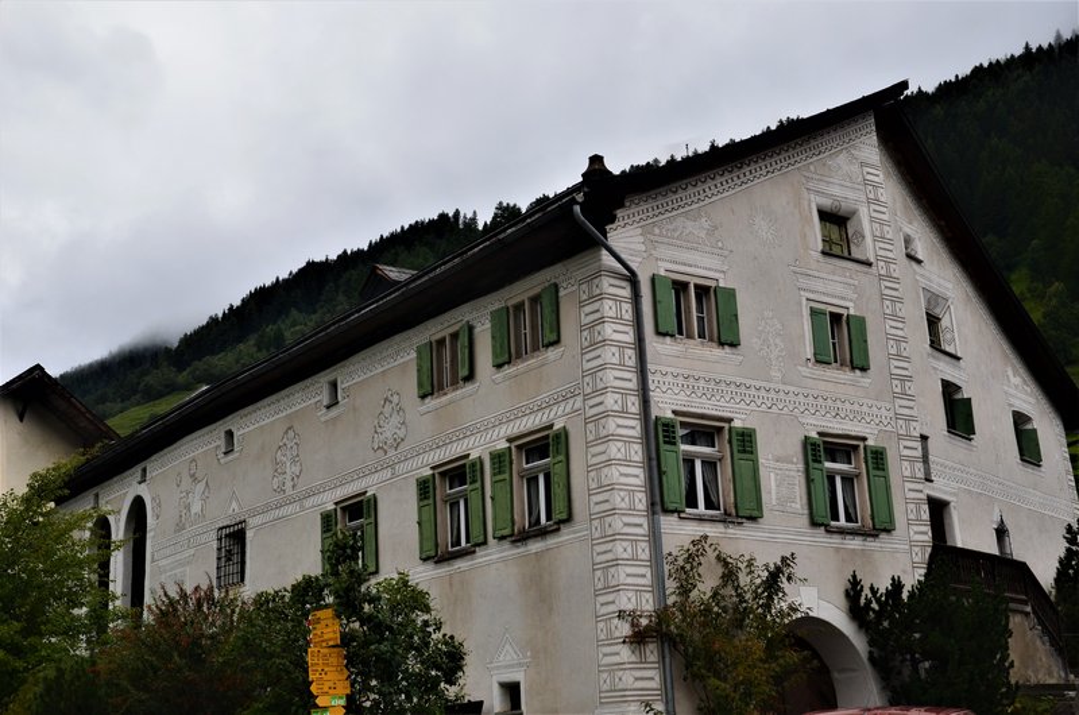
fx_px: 1526
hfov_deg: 39.0
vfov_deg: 26.4
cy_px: 358
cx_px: 540
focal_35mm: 51
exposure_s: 1/200
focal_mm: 34
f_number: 10
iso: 320
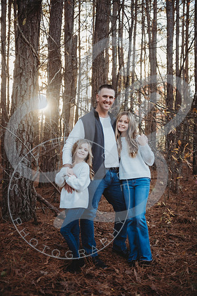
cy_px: 148
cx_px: 98
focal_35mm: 45
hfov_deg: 29.9
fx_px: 369
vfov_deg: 43.6
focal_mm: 45
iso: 400
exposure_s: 1/250
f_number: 2.8
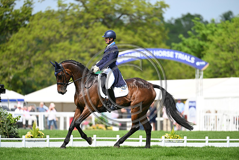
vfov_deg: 3.8
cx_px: 120
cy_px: 80
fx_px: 2390
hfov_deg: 5.7
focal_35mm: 360
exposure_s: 1/1250
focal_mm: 360
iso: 280
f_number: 4.5
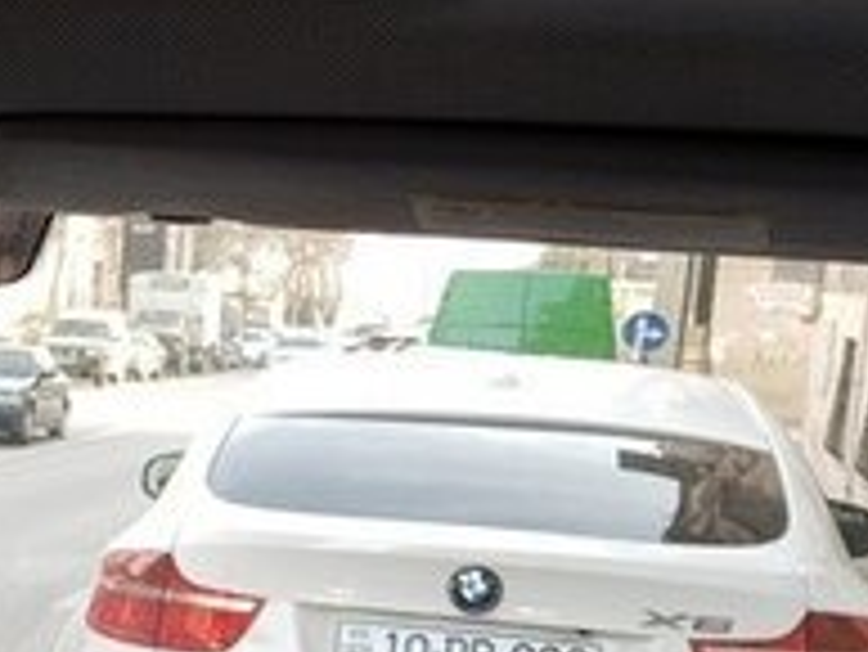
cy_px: 623
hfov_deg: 19.7
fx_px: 2233
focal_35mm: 89
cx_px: -351
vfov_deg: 16.3
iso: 40
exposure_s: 1/54
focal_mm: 4.2
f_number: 1.7
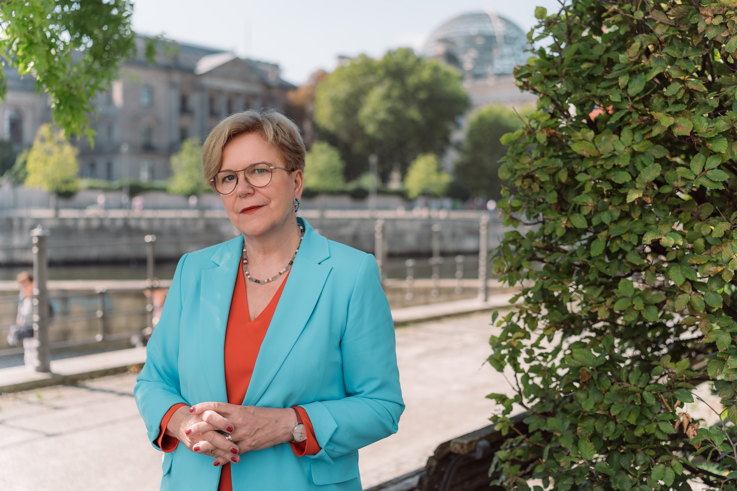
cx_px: 368
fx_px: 716
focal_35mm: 35
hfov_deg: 54.4
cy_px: 246
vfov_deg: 37.8
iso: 250
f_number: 2
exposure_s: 1/2500
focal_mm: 35
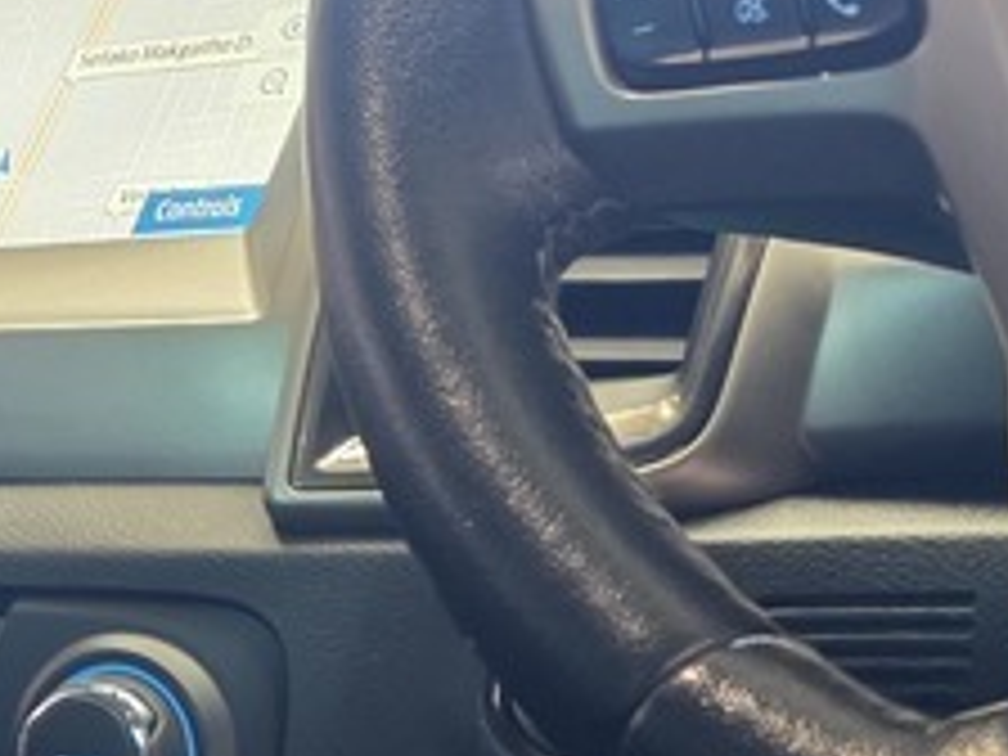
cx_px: -522
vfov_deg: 13.5
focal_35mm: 105
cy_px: 1044
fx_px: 3058
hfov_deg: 16.9
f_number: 1.7
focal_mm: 6.25
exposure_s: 1/100
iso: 500
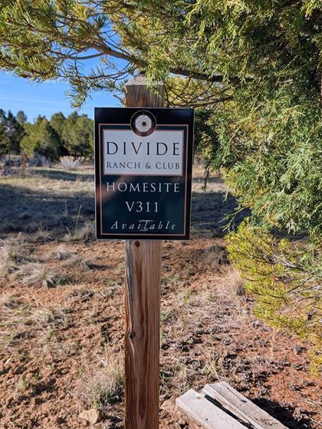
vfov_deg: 55.1
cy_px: 243
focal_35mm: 33
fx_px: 409
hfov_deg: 43.0
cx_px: 158
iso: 22
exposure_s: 1/827
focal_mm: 6.9
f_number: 1.68
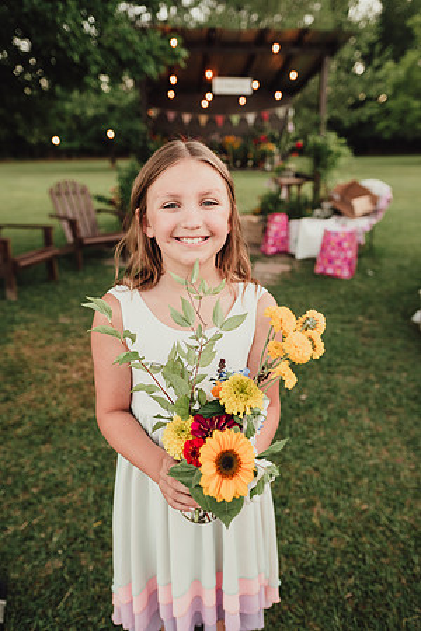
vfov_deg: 73.7
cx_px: 210
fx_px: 421
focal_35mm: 24
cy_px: 316
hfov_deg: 53.1
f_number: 2.8
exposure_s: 1/200
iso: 250
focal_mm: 24
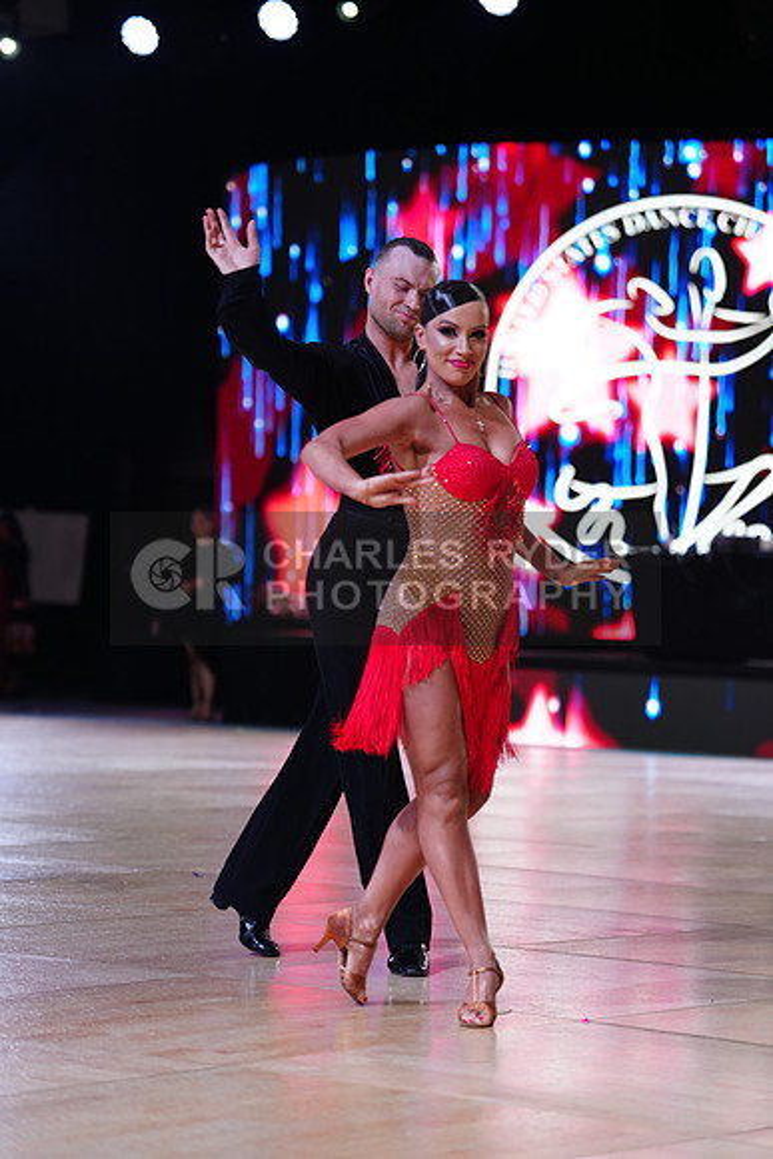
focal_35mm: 108
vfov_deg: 18.9
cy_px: 580
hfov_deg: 12.7
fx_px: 3476
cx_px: 386
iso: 640
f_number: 2.8
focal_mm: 108
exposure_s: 1/500
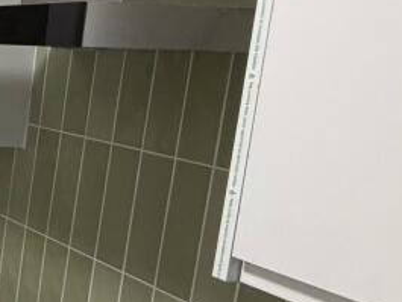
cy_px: 103
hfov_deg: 20.5
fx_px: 627
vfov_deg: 26.9
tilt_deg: -5.0
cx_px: -366
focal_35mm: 54
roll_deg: -1.7
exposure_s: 1/100
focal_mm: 2.22
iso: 250
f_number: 2.2
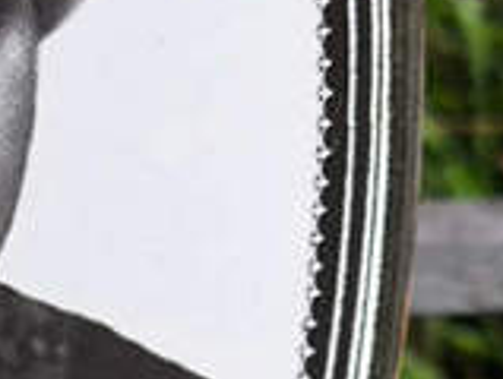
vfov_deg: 5.9
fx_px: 3656
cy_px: 572
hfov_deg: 7.7
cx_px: -267
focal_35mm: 251
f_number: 1.7
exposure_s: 1/737
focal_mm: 4.71
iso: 50
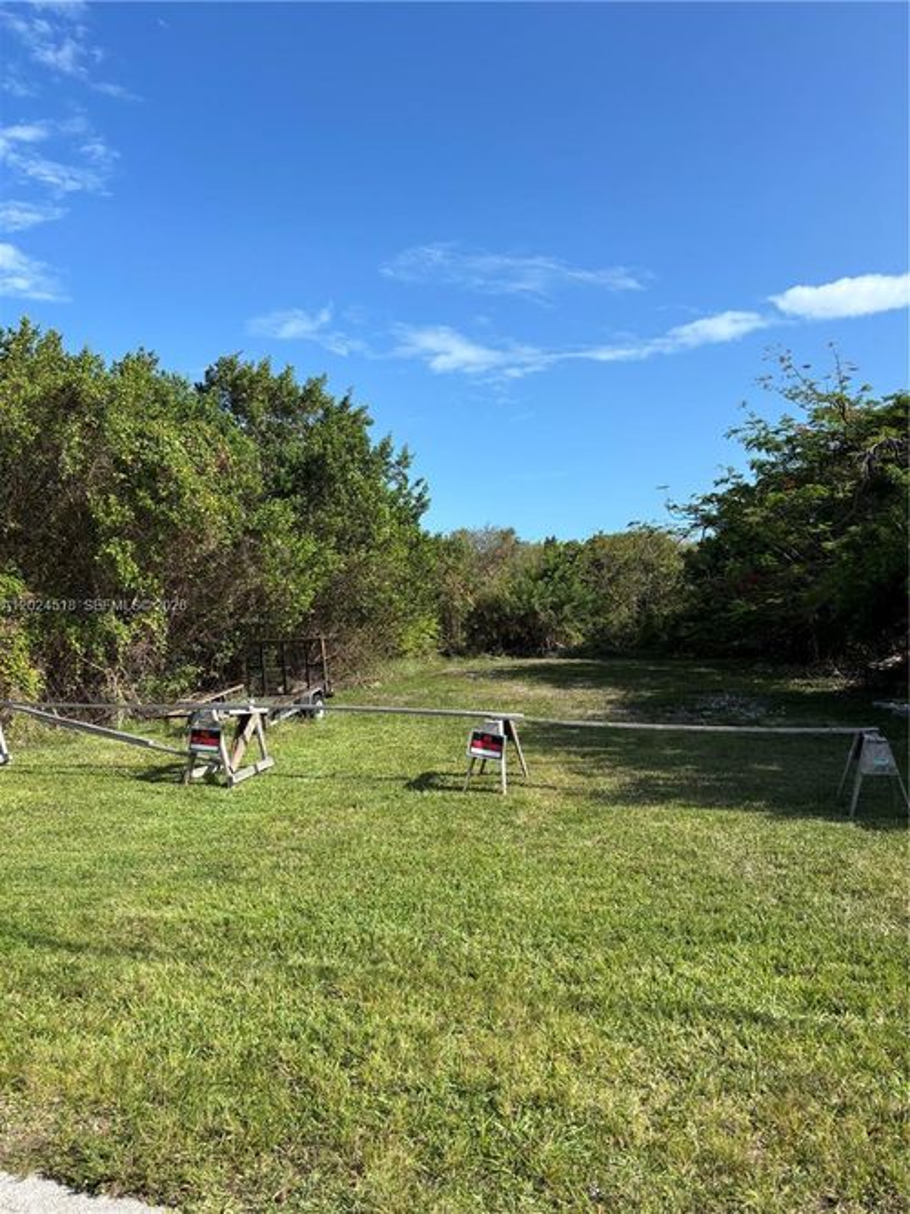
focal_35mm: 26
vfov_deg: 67.3
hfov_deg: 53.0
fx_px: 912
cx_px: 455
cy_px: 607
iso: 50
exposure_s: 1/2639
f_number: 1.6
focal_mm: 5.96
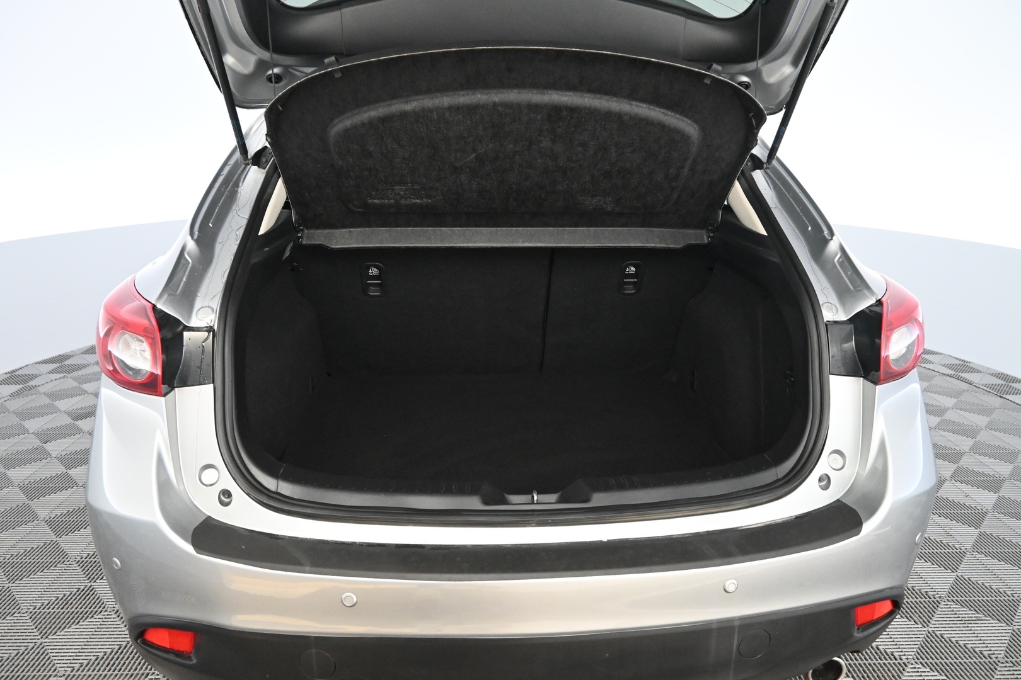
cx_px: 510
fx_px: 681
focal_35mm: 24
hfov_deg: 73.7
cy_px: 340
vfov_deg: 53.1
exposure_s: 1/80
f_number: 4.5
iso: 4000
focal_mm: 16
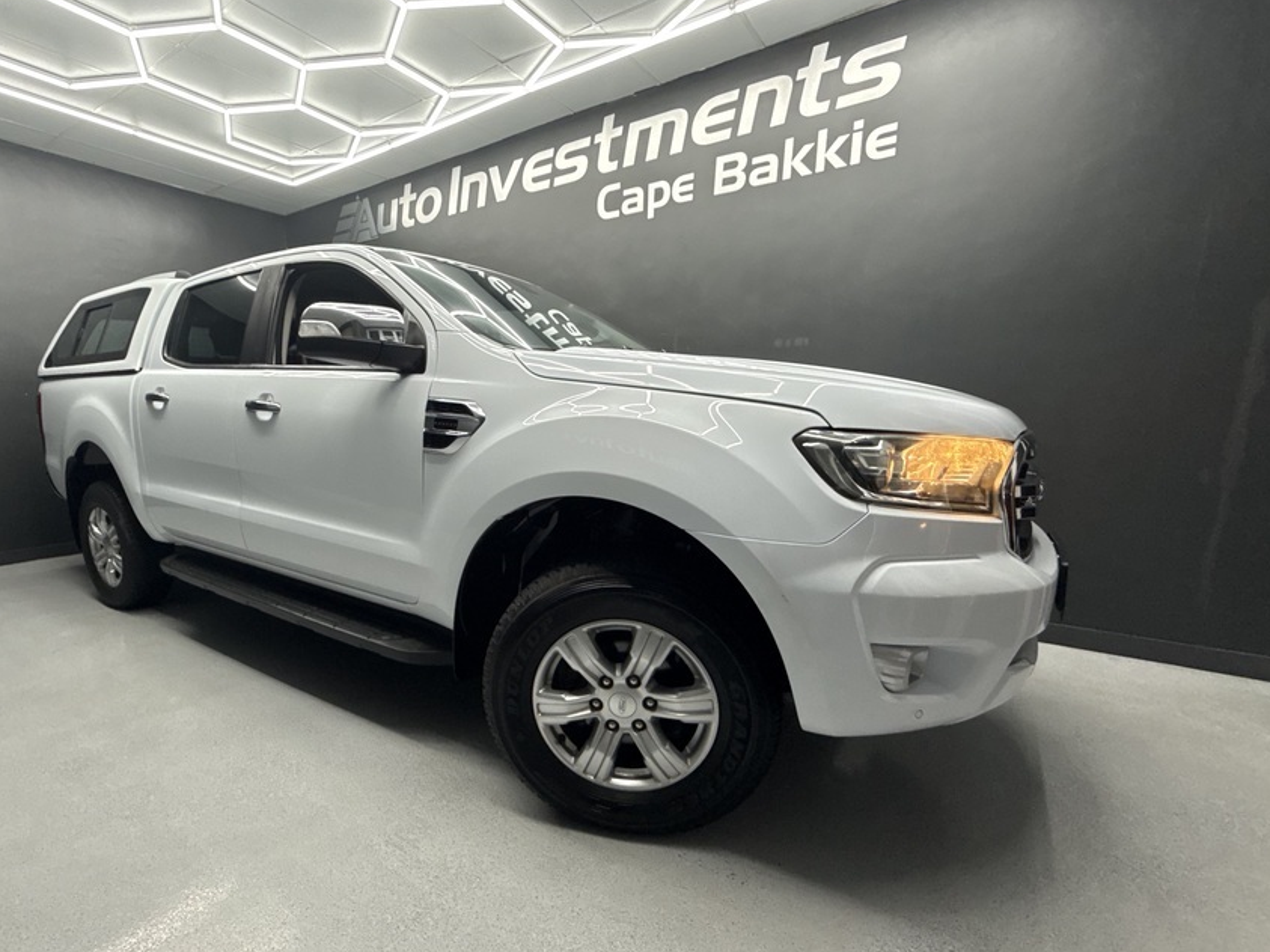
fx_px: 624
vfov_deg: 74.4
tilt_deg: -10.5
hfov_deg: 90.0
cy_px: 535
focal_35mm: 17
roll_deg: +0.0
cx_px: 517
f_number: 2.2
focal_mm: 2.22
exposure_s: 1/100
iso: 160
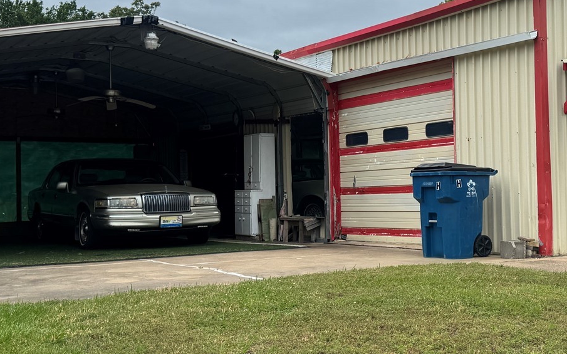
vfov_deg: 24.0
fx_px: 834
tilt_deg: +0.3
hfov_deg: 36.7
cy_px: 172
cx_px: 424
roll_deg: +1.5
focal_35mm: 54
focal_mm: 6.76
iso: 80
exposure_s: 1/2041
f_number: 1.78
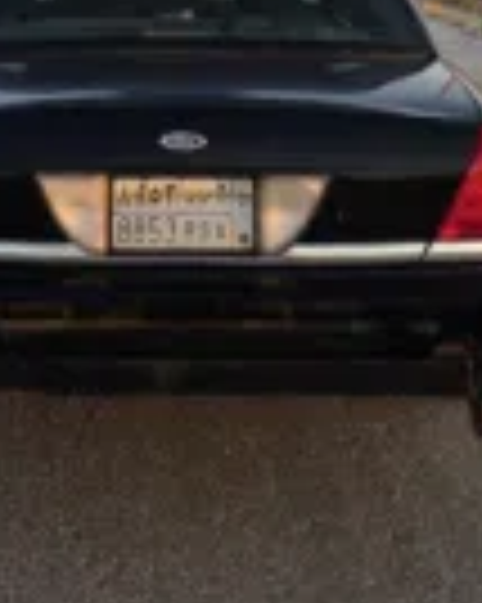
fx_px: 1196
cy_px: -45
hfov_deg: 22.7
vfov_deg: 26.3
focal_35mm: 67
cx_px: 180
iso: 20
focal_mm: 6.3
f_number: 1.7
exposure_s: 1/180
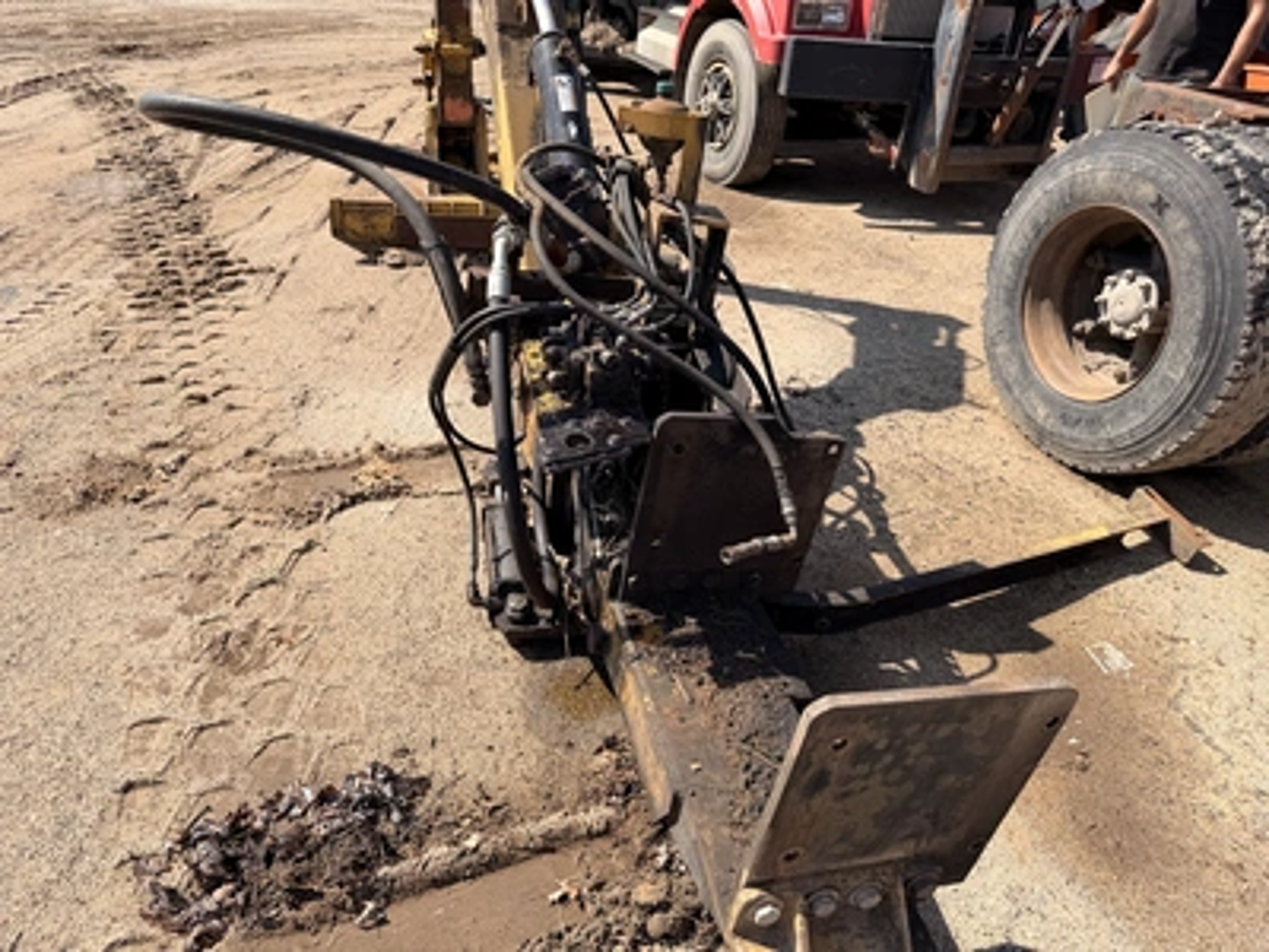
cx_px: 634
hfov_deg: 71.6
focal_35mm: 24
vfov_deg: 56.8
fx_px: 880
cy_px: 476
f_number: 1.78
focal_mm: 6.76
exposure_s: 1/2907
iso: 80
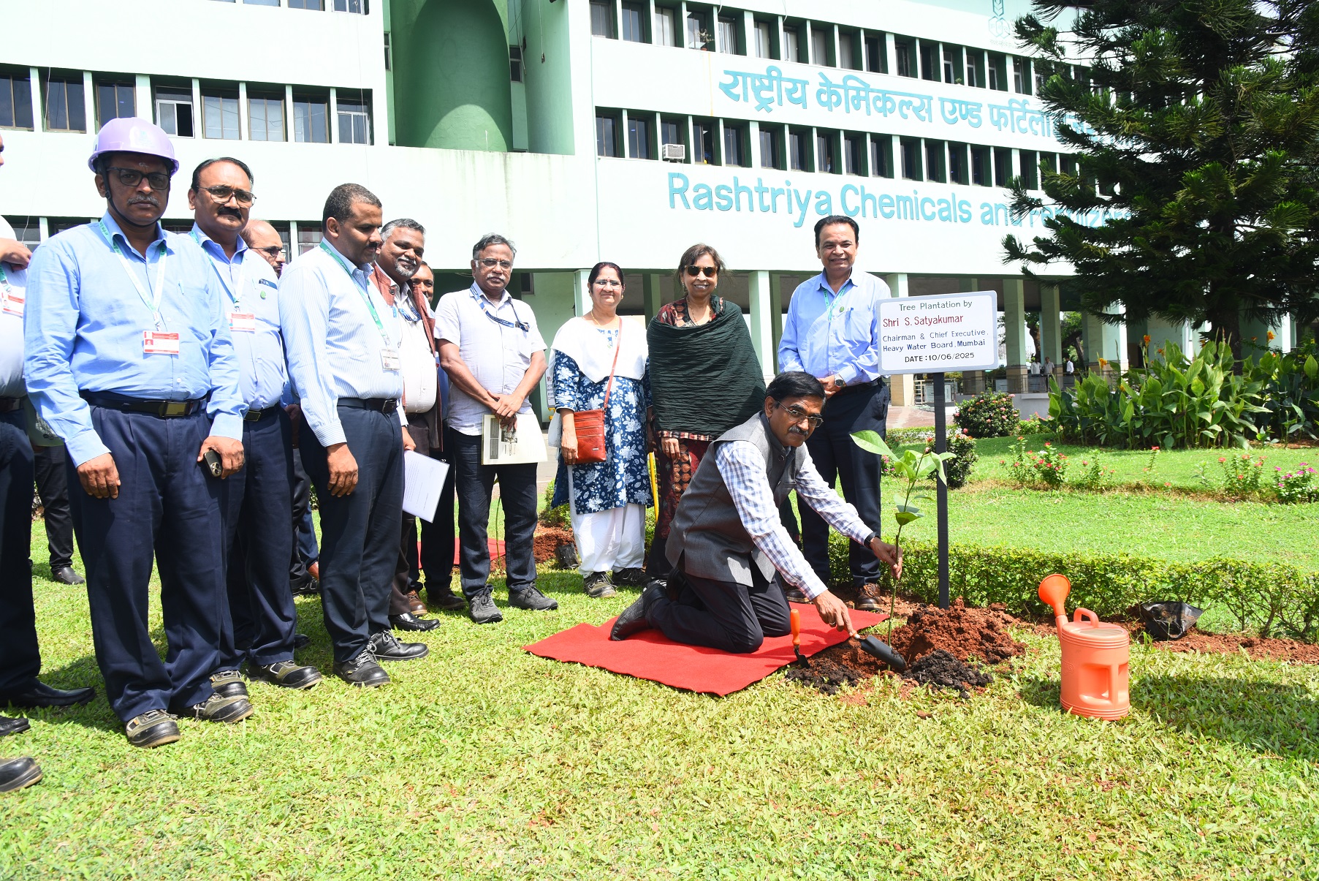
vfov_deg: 53.2
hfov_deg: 73.7
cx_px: 660
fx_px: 880
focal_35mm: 24
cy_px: 440
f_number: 7.1
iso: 200
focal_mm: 24
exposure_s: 1/200
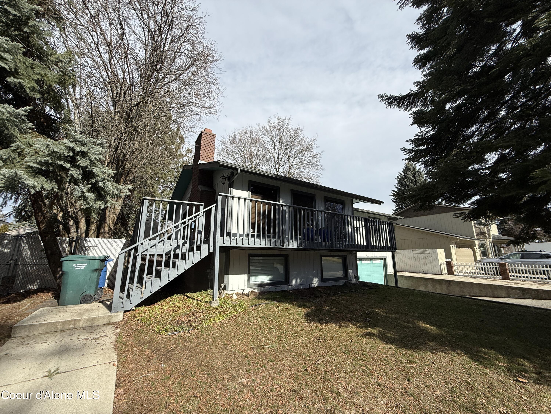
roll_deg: +1.3
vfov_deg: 85.7
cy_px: 207
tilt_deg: +13.9
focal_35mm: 14
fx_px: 223
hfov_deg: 102.1
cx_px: 276
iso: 50
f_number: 2.2
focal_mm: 2.22
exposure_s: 1/2320
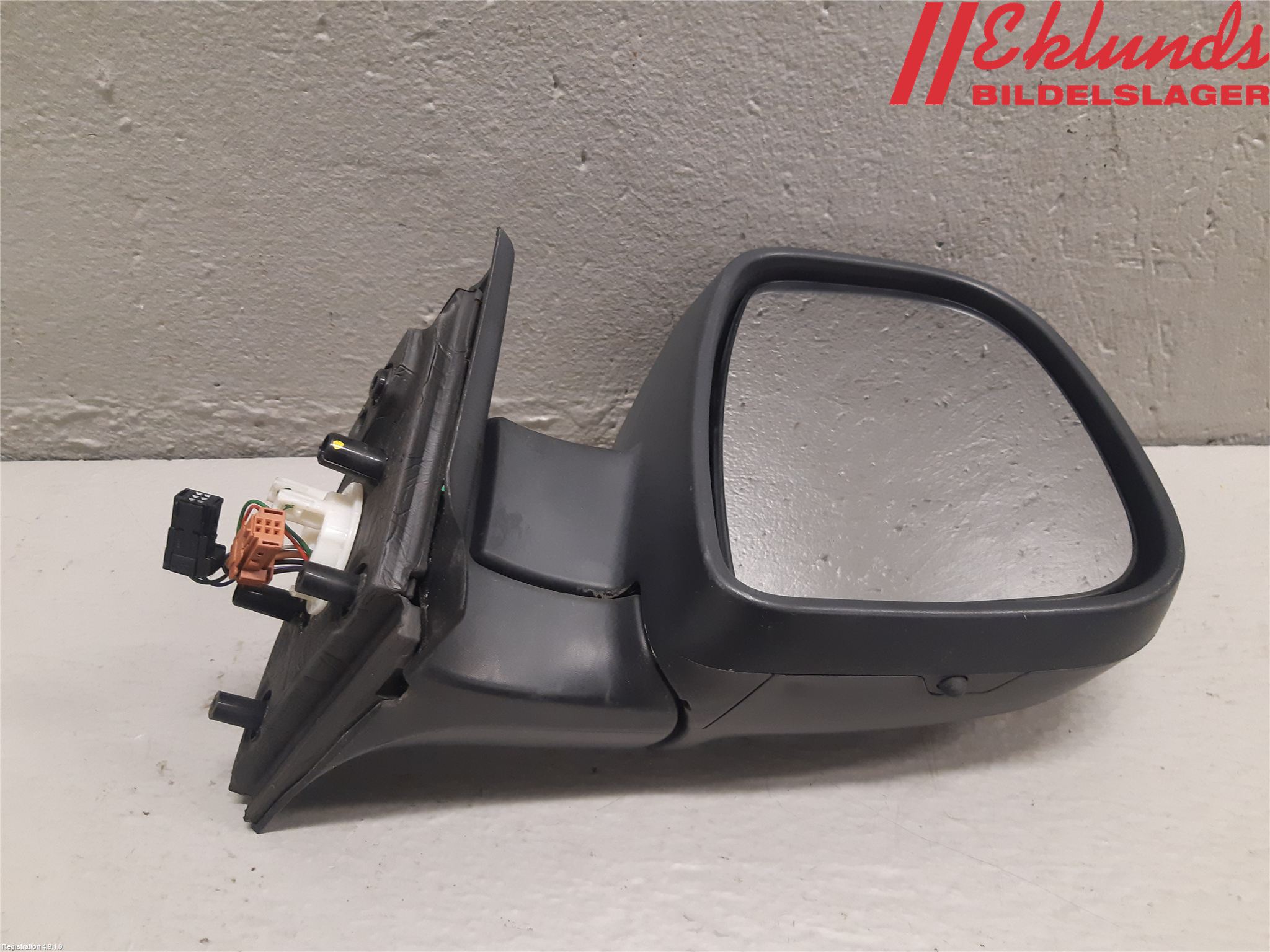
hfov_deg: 67.3
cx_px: 635
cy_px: 476
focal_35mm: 26
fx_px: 954
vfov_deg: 53.1
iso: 200
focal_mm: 3.93
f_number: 1.7
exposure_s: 1/50
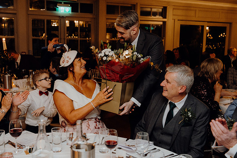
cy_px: 79
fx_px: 277
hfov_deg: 46.4
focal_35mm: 42
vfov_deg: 31.9
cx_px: 118
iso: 2500
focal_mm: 42
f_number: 3.5
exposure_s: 1/160
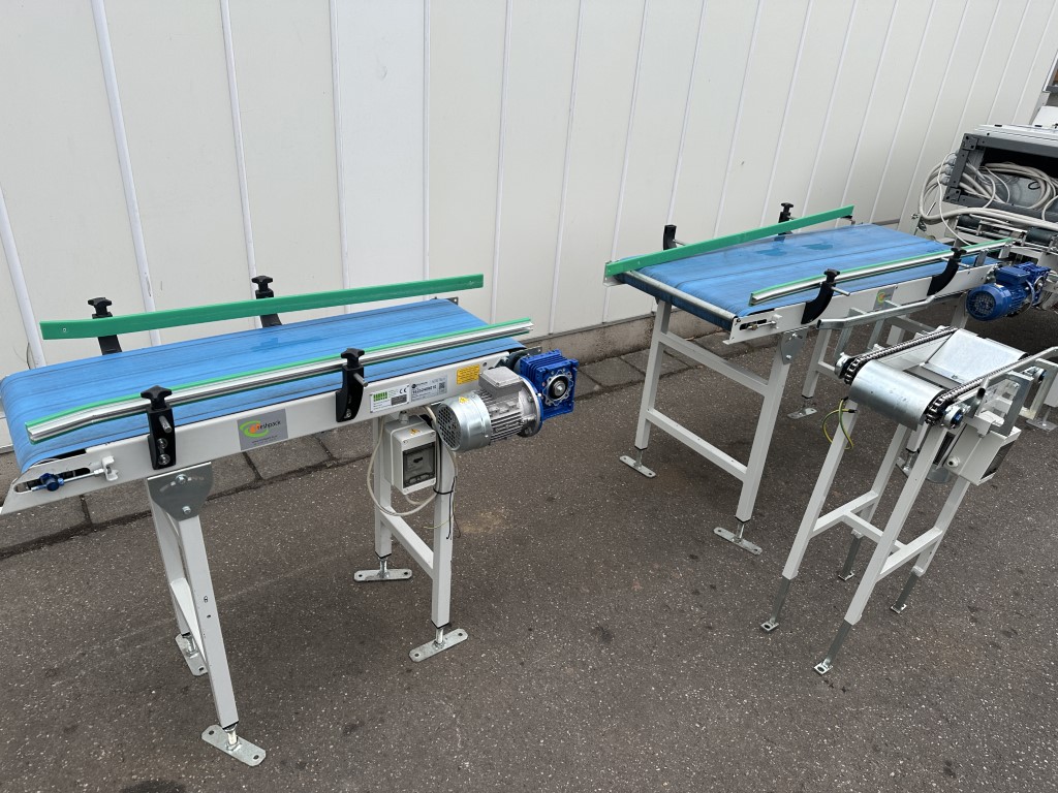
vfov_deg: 56.8
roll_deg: -5.9
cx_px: 529
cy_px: 396
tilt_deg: -24.8
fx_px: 734
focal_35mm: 24
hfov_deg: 71.6
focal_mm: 6.86
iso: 64
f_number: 1.78
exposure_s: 1/121
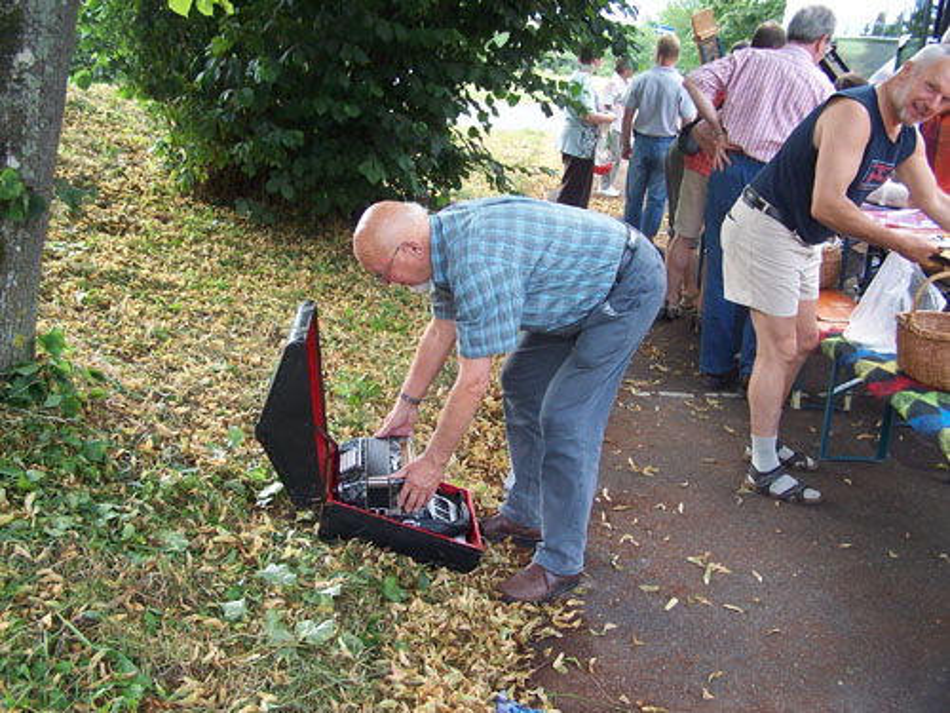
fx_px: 1043
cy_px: 356
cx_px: 475
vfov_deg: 37.7
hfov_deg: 49.0
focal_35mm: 38
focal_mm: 6.3
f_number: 2.8
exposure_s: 1/60
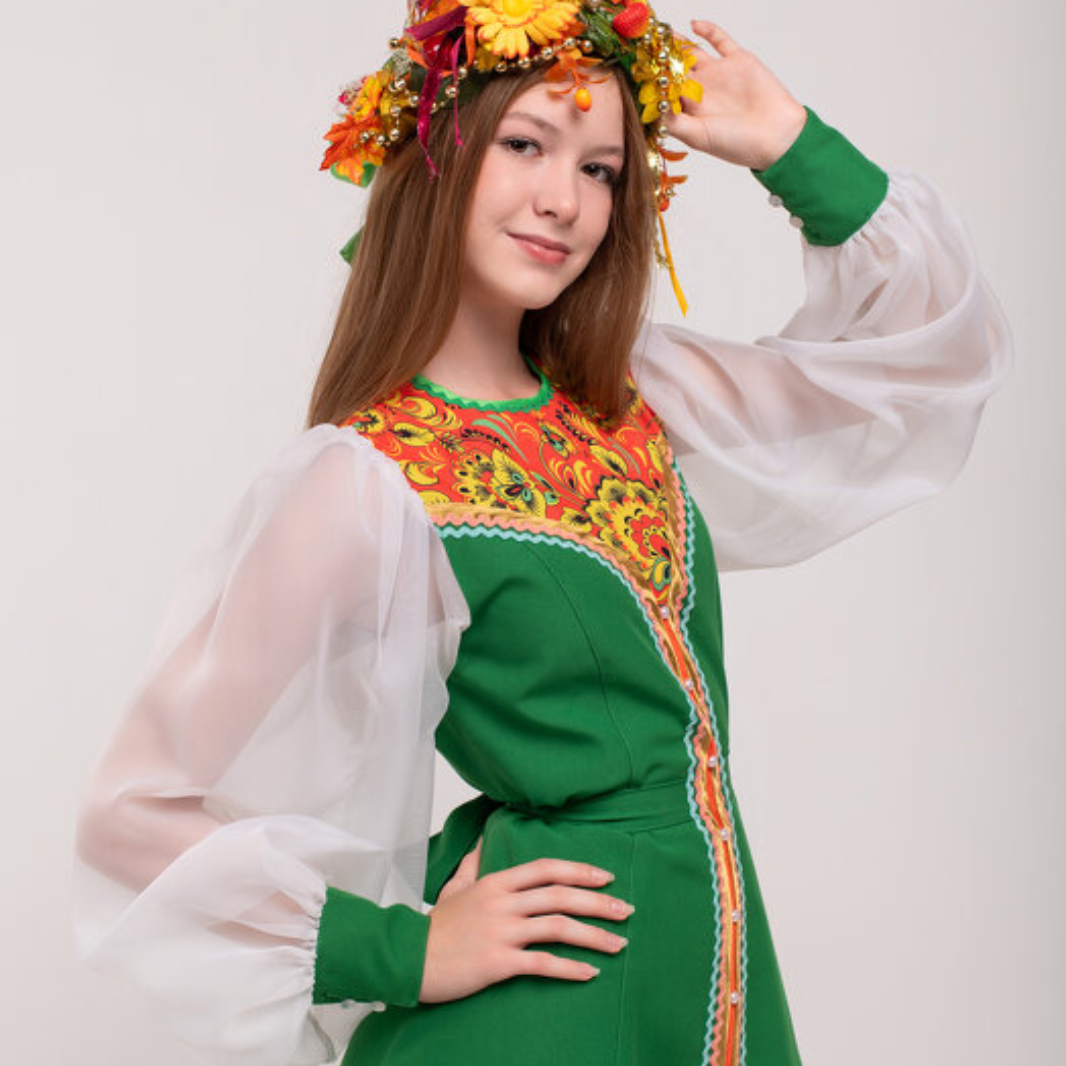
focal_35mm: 65
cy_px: 466
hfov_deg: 26.5
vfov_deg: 26.5
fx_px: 2265
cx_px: 527
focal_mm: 50
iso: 80
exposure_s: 1/160
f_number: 8
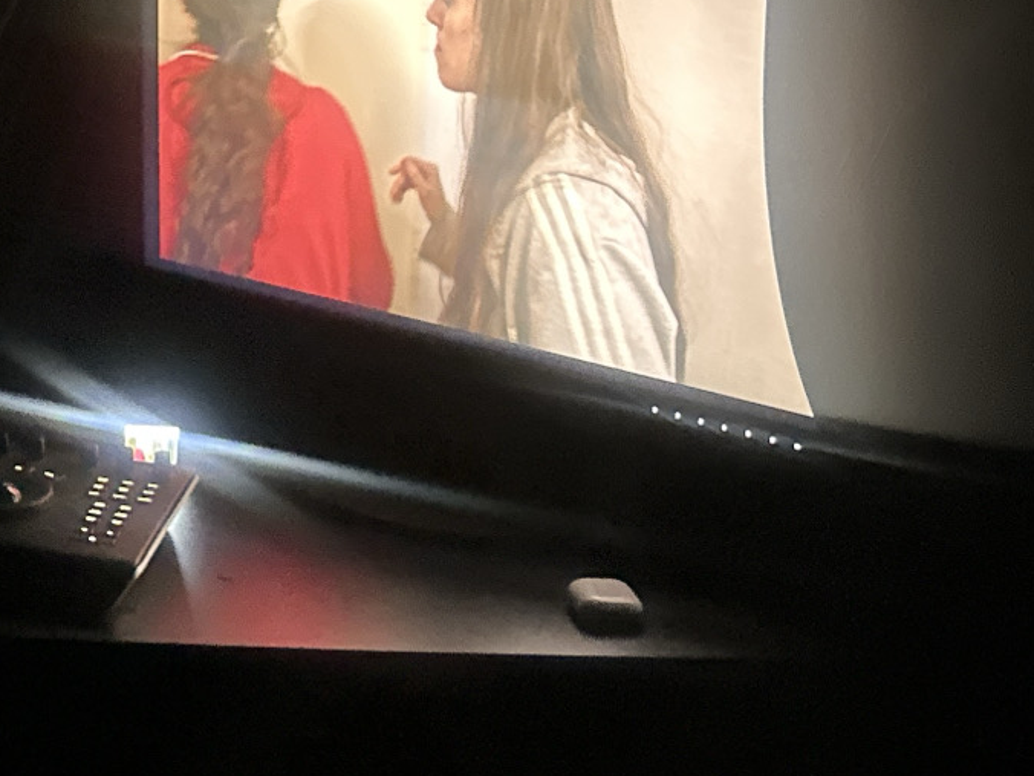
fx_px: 2121
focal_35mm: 71
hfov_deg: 23.9
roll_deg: +0.0
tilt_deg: -13.6
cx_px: -329
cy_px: 366
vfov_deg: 20.7
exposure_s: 1/15
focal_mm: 6.86
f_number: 1.78
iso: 12500
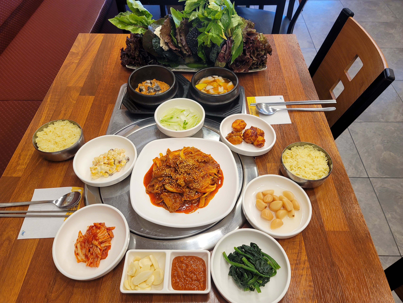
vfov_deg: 54.9
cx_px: 202
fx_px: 291
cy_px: 152
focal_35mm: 25
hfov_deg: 69.4
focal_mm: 7
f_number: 1.8
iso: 125
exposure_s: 1/119
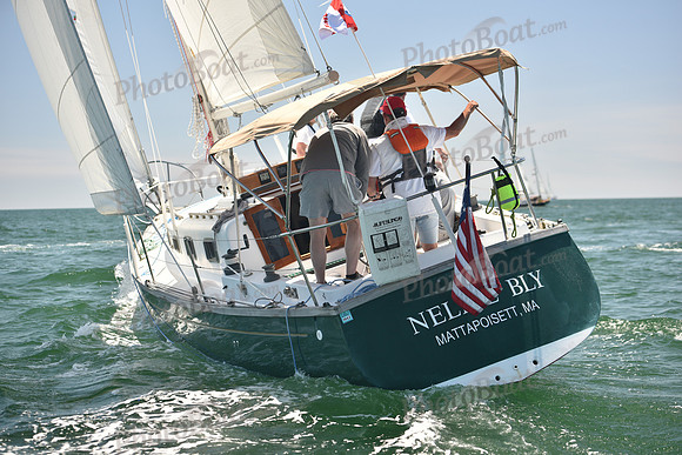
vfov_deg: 19.5
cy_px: 228
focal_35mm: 70
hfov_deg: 28.8
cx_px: 341
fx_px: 1326
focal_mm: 70
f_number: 3.5
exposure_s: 1/800
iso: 250
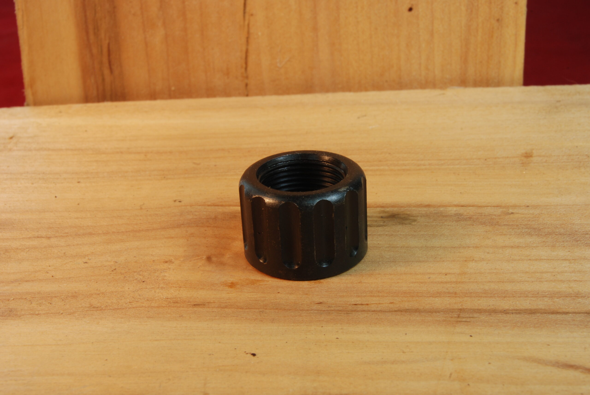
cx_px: 295
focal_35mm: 60
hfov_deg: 33.4
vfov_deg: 22.7
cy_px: 198
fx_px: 985
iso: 200
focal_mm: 40
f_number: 20
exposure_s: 1/6
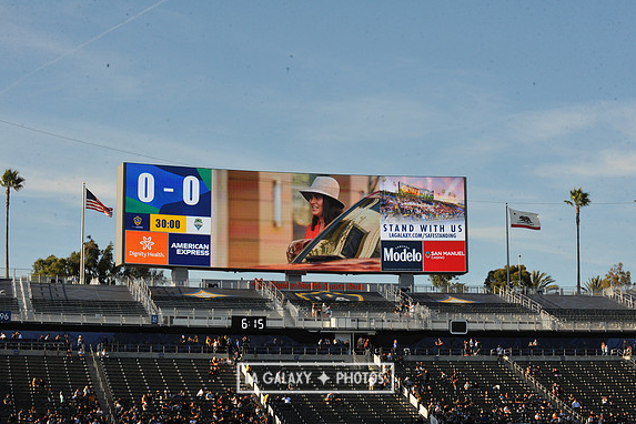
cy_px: 211
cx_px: 315
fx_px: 1431
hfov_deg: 25.1
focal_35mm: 81
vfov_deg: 16.9
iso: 1600
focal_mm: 80
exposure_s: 1/1000
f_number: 16
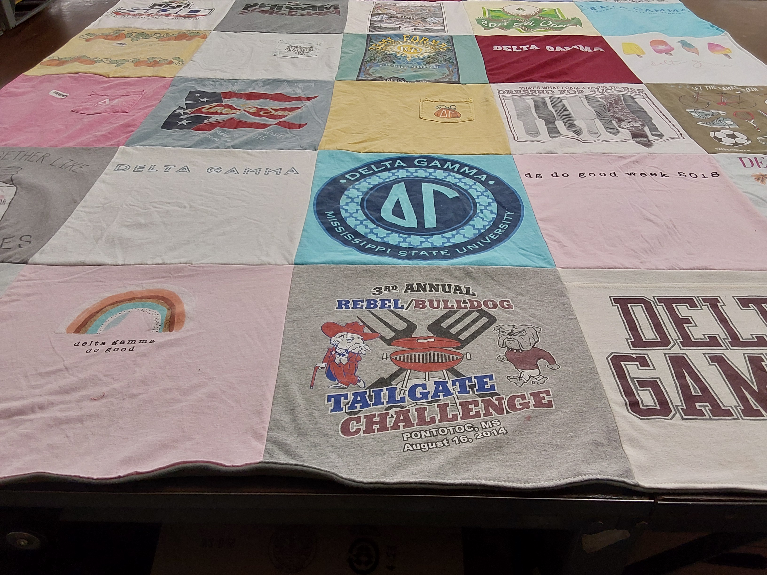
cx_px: 384
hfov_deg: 63.4
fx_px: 620
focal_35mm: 28
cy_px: 288
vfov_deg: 49.7
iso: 64
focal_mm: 2.91
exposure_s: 1/60
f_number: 1.9
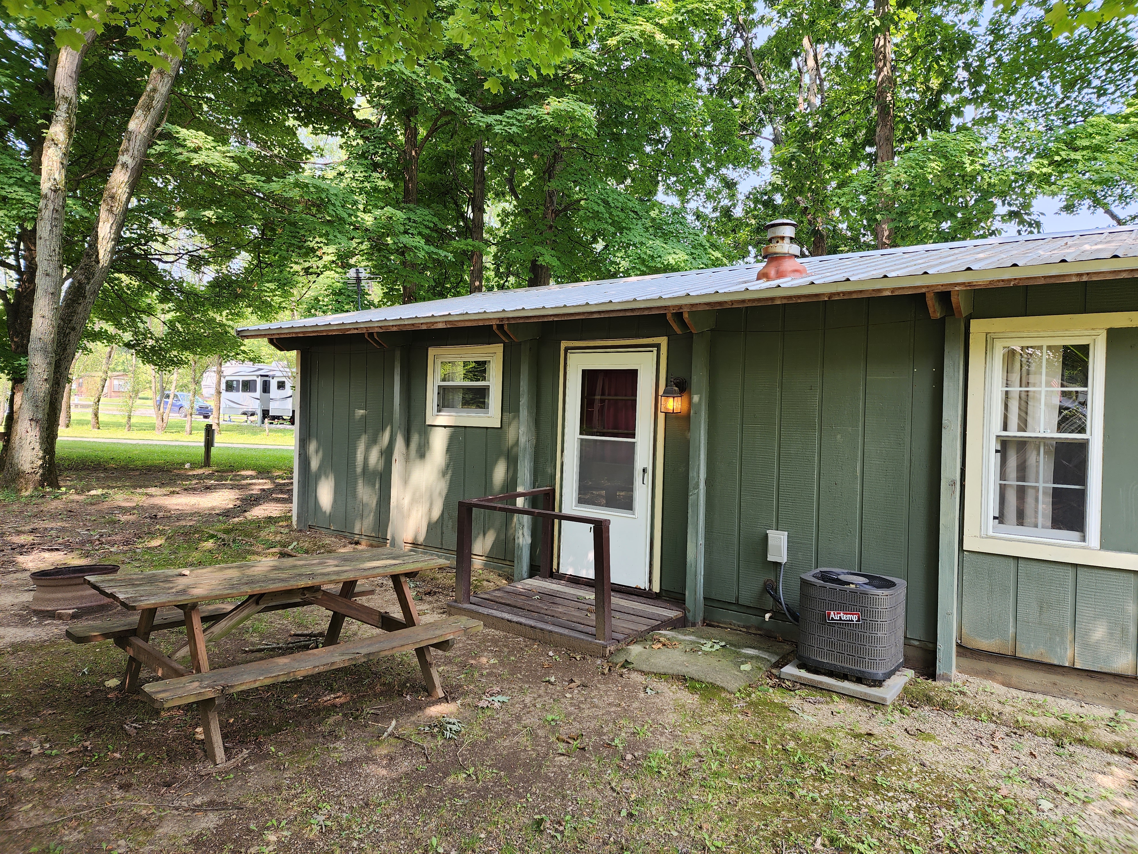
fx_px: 756
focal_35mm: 23
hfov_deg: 73.9
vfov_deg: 58.9
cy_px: 427
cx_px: 569
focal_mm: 6.4
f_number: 1.8
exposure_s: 1/180
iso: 50
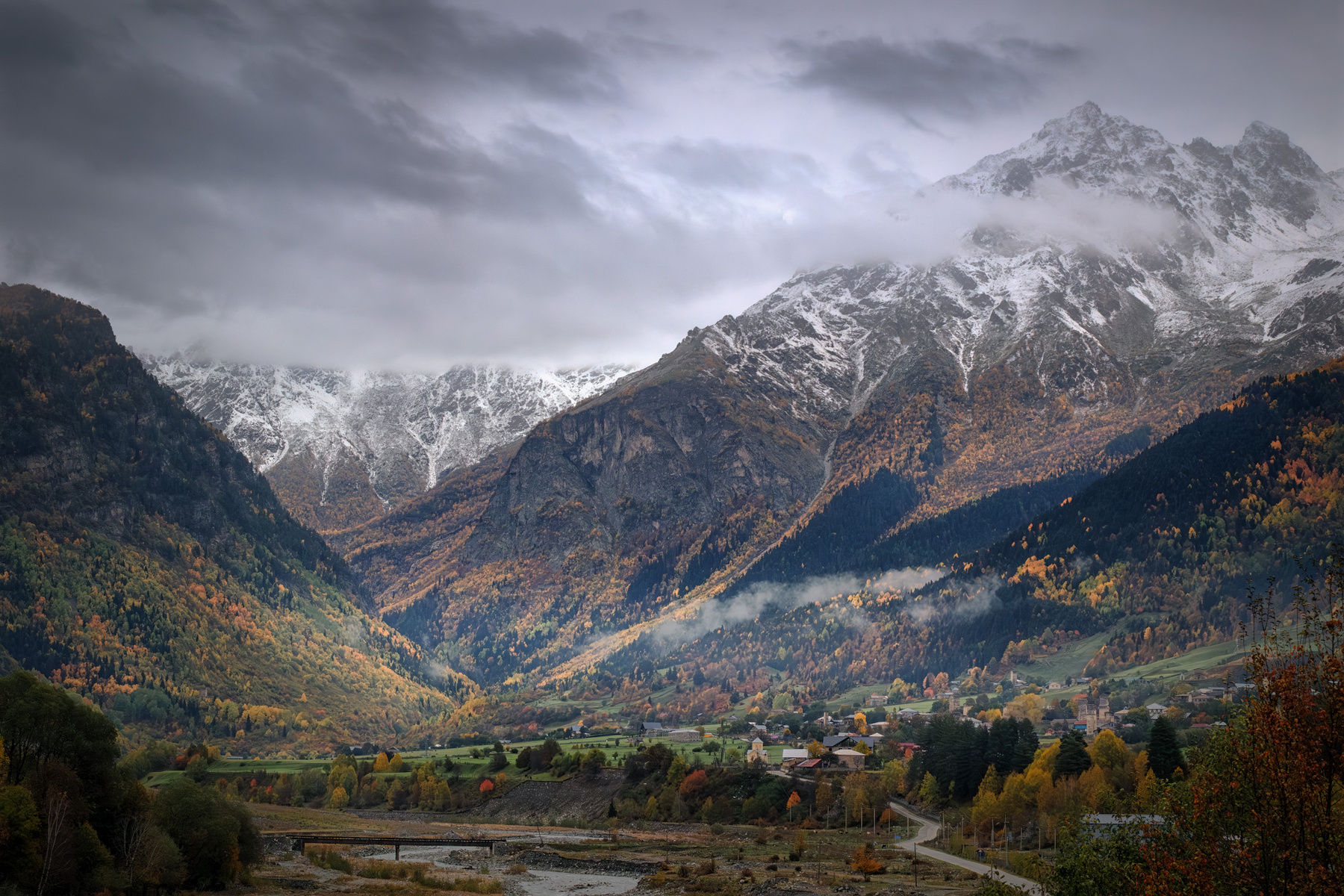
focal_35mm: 75
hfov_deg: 27.0
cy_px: 448
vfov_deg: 18.2
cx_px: 672
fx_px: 2800
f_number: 11
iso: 500
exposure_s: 1/240
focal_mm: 50
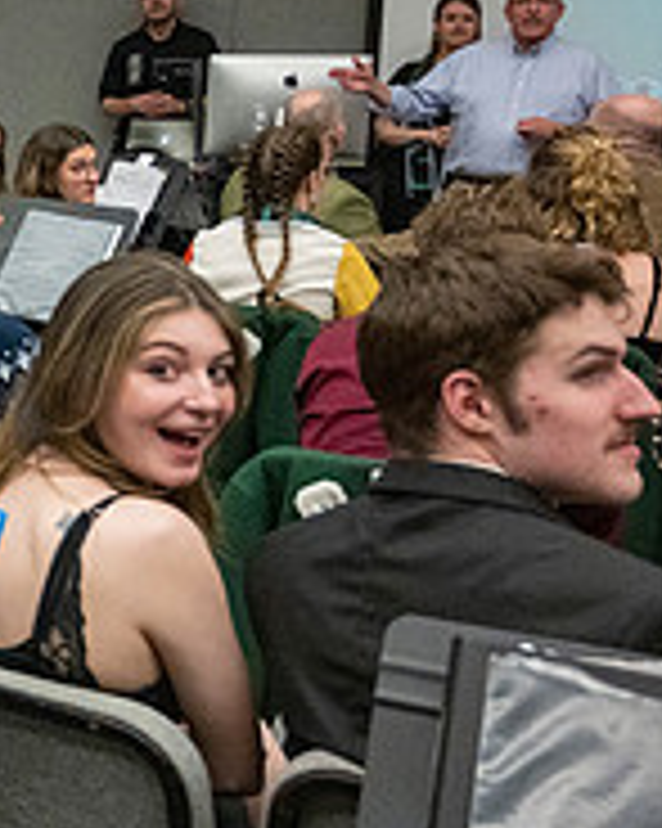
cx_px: -608
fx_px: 1740
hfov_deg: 16.9
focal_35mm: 71
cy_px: 241
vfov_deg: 26.5
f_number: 4
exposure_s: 1/500
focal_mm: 24
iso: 10000
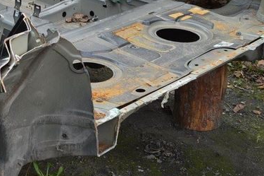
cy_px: -33
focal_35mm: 82
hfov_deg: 23.6
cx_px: -7
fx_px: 601
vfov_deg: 16.0
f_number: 5.6
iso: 250
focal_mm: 20
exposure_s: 1/125
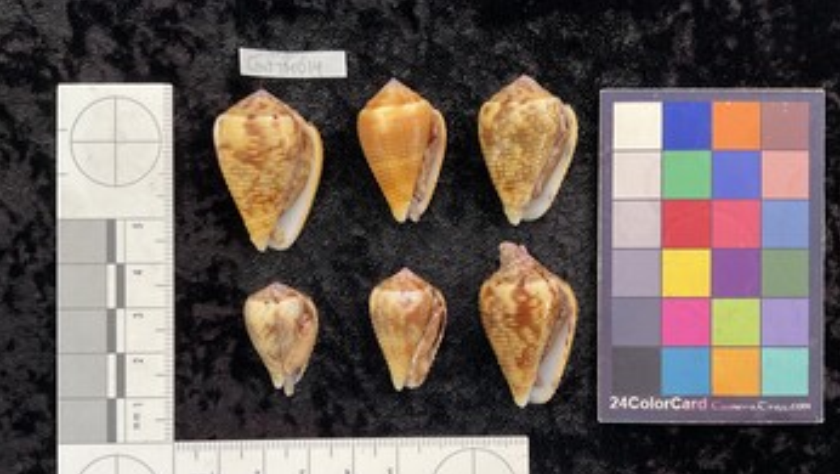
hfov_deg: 61.0
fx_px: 713
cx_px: 420
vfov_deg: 36.5
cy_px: 295
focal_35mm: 32
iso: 64
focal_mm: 3
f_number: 1.8
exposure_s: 1/50
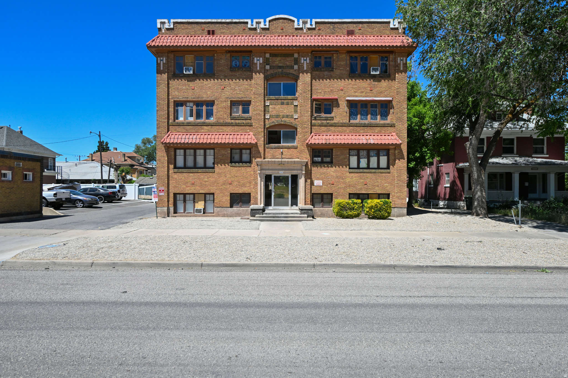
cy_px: 189
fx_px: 316
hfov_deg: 84.0
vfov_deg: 61.9
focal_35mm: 20
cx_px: 284
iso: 1600
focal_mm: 20
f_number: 5.6
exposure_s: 1/5000
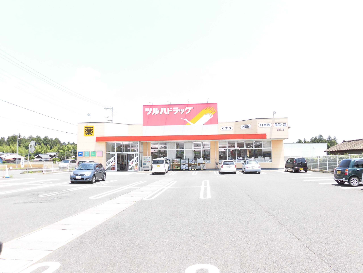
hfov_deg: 71.6
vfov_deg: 56.8
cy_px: 136
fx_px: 252
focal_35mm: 24
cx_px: 182
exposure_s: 1/400
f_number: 3.1
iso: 100
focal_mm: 4.3
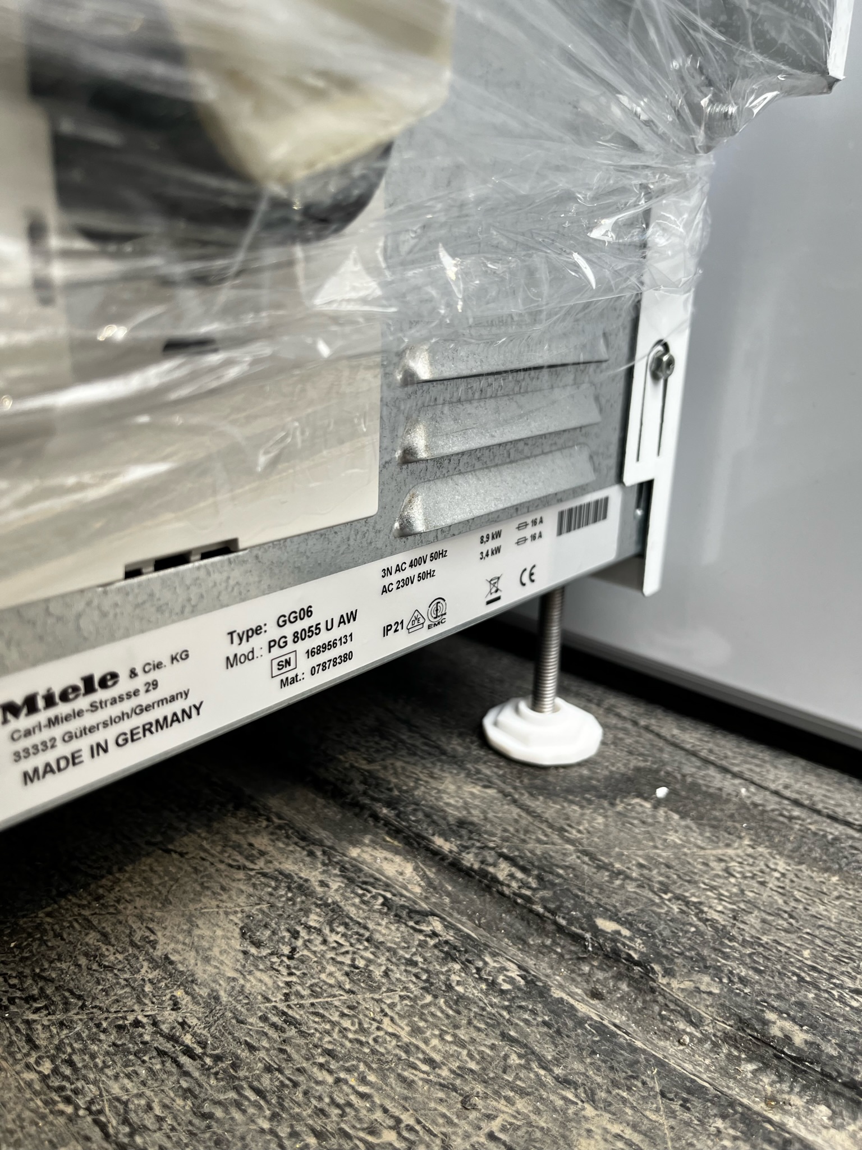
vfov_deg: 67.3
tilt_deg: -14.6
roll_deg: +1.0
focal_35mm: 26
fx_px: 864
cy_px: 575
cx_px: 431
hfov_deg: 53.0
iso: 64
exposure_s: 1/100
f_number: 1.6
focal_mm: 5.1
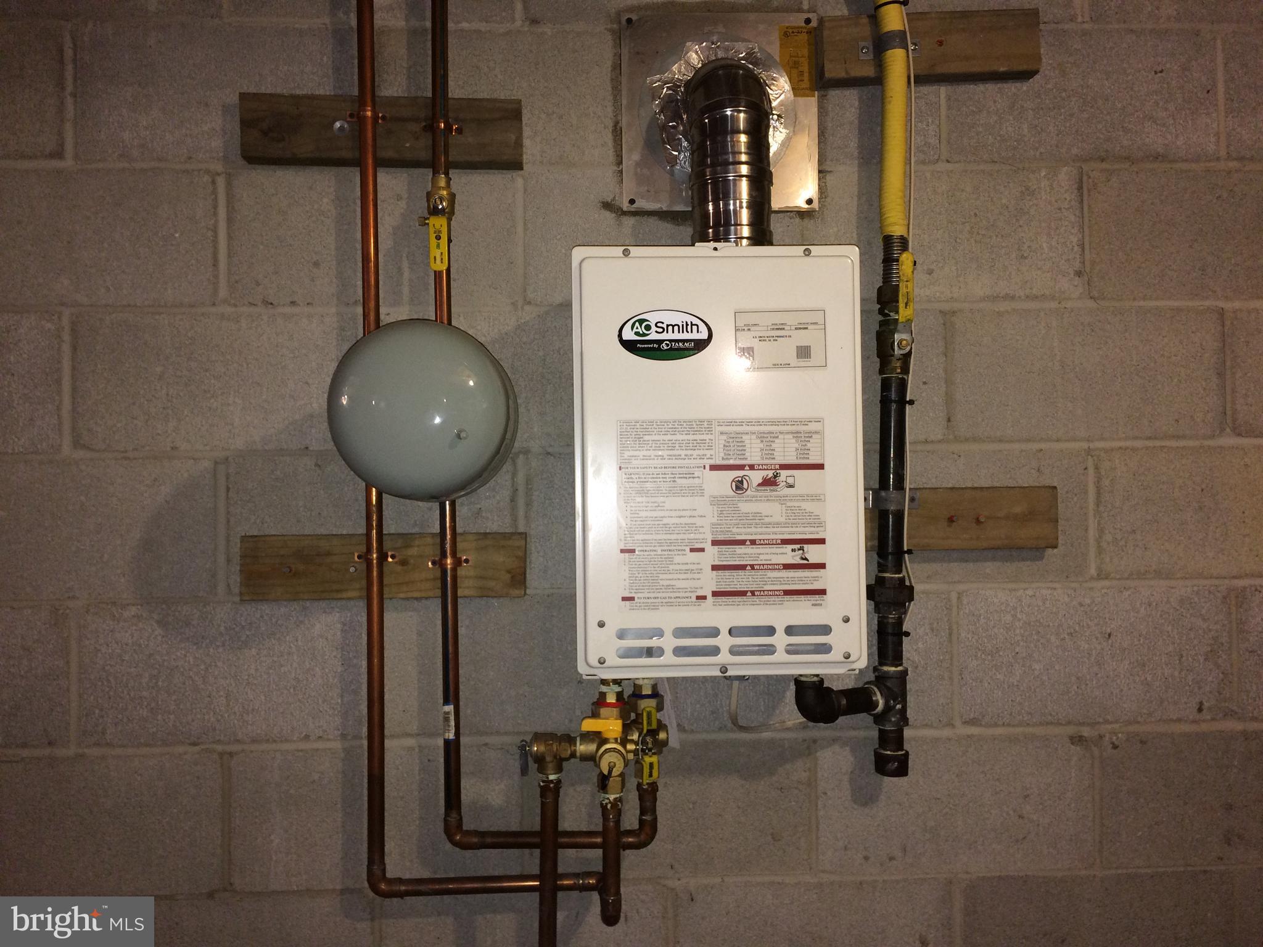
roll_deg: -0.3
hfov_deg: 61.7
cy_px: 474
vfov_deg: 48.2
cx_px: 632
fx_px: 1058
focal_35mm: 29
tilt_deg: +1.0
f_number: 2.2
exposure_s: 1/20
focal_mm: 4.15
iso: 100
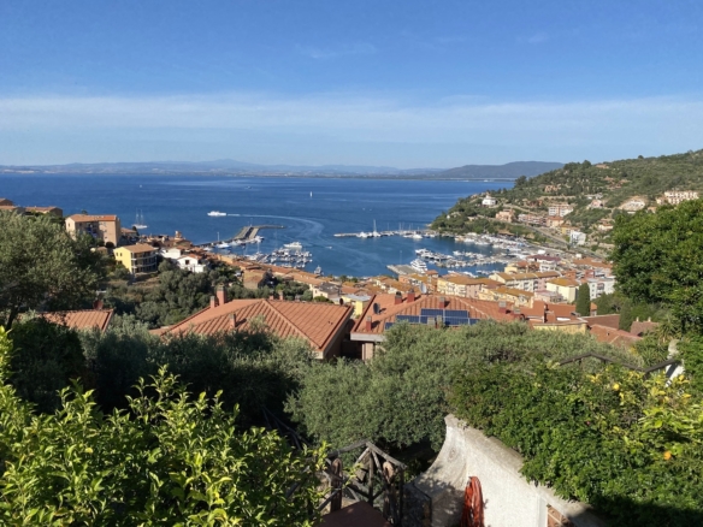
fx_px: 528
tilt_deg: -8.8
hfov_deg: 67.3
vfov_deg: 53.1
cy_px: 264
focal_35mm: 26
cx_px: 352
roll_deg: -0.4
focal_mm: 4.25
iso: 32
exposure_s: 1/4444
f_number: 1.8
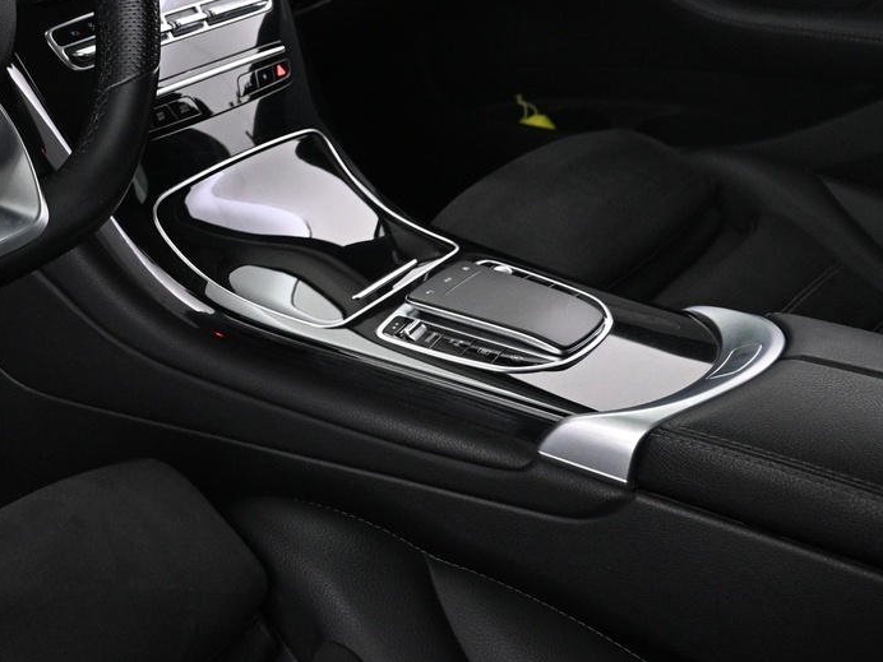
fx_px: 1377
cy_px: 17
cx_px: -52
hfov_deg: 32.0
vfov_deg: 25.8
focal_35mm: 54
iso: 1600
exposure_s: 1/25
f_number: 3.5
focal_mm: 16
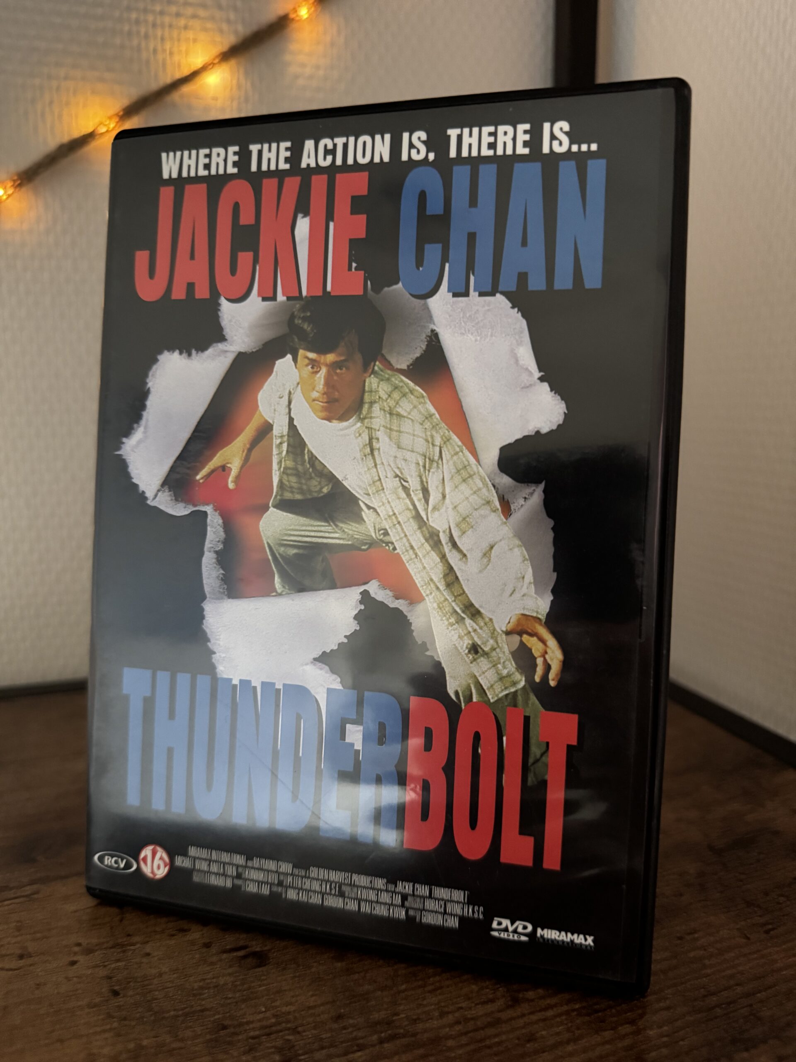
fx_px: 736
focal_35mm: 24
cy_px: 531
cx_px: 398
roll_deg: +0.3
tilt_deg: -10.0
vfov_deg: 71.6
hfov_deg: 56.8
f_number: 1.78
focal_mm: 6.76
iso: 1000
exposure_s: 1/40
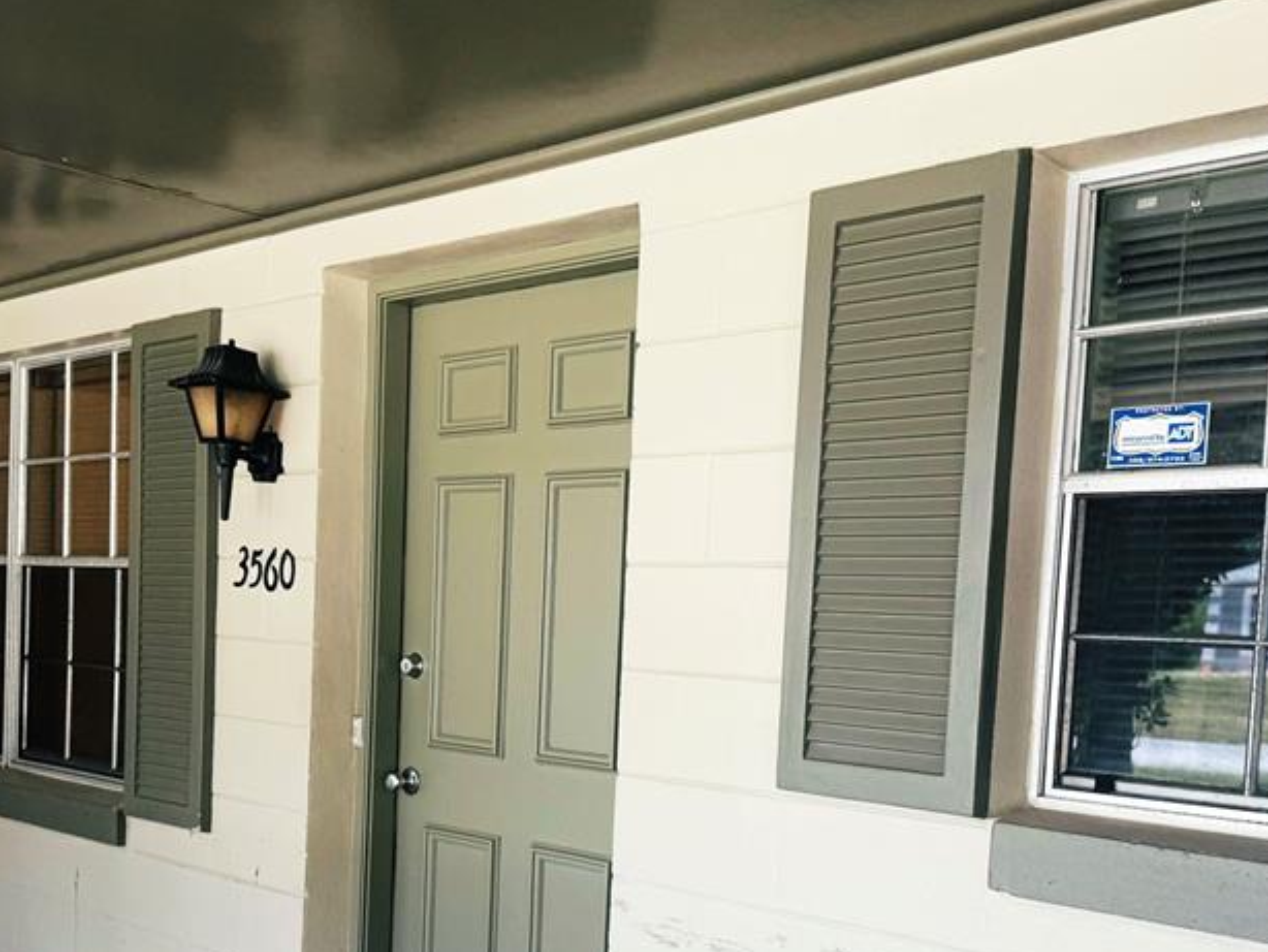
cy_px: 717
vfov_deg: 35.2
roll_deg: -4.4
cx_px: 671
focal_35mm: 40
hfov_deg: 46.8
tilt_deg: -2.4
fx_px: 1466
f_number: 1.78
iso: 64
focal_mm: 6.76
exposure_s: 1/252
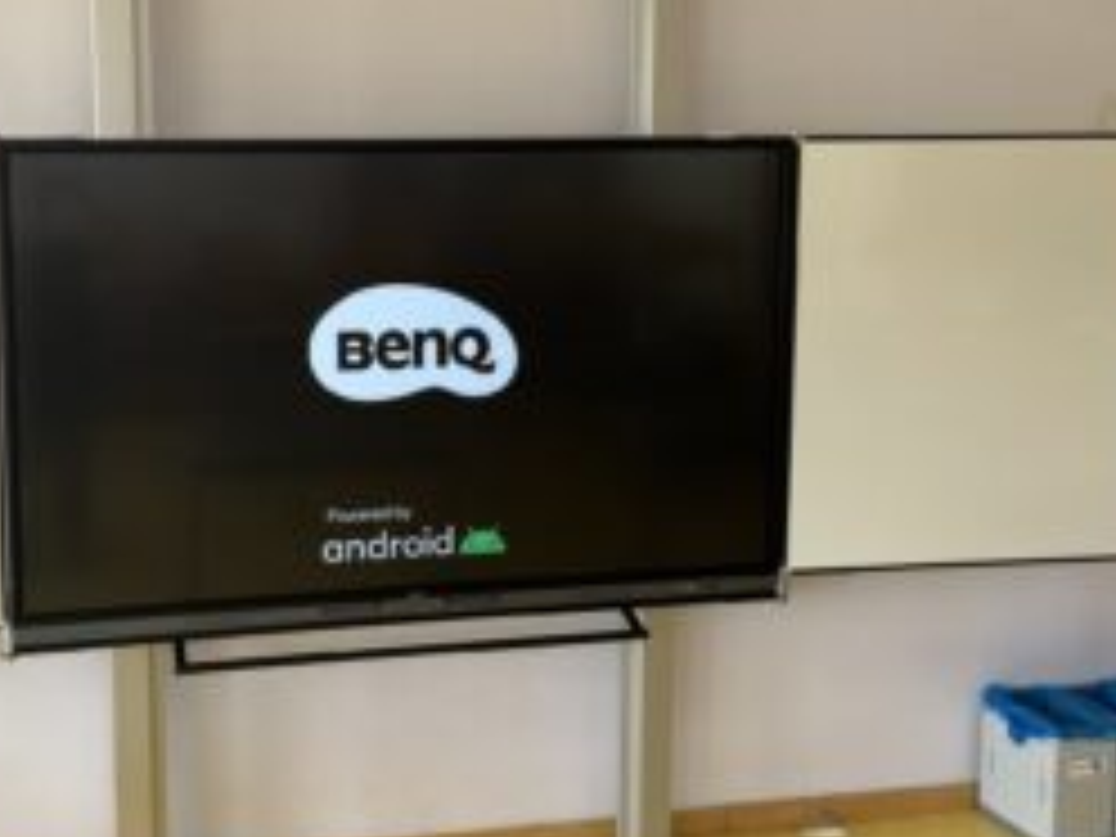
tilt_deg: -7.3
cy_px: 333
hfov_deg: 43.8
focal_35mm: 42
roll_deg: +1.2
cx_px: 328
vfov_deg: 34.2
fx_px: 1354
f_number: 1.6
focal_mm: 5.1
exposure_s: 1/173
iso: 40
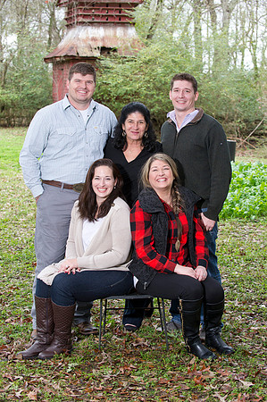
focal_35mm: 70
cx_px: 134
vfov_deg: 28.9
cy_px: 201
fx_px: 780
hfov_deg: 19.4
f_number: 5
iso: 800
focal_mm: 70
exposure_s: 1/100
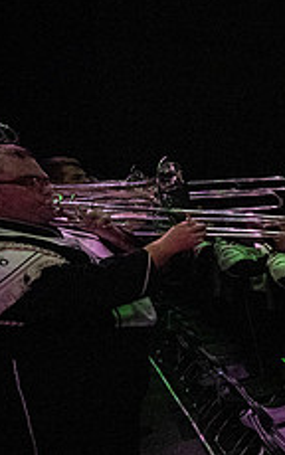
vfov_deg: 53.2
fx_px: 447
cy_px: 292
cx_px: 530
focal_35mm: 36
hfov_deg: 21.1
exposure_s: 1/400
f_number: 4
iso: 25600
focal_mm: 14
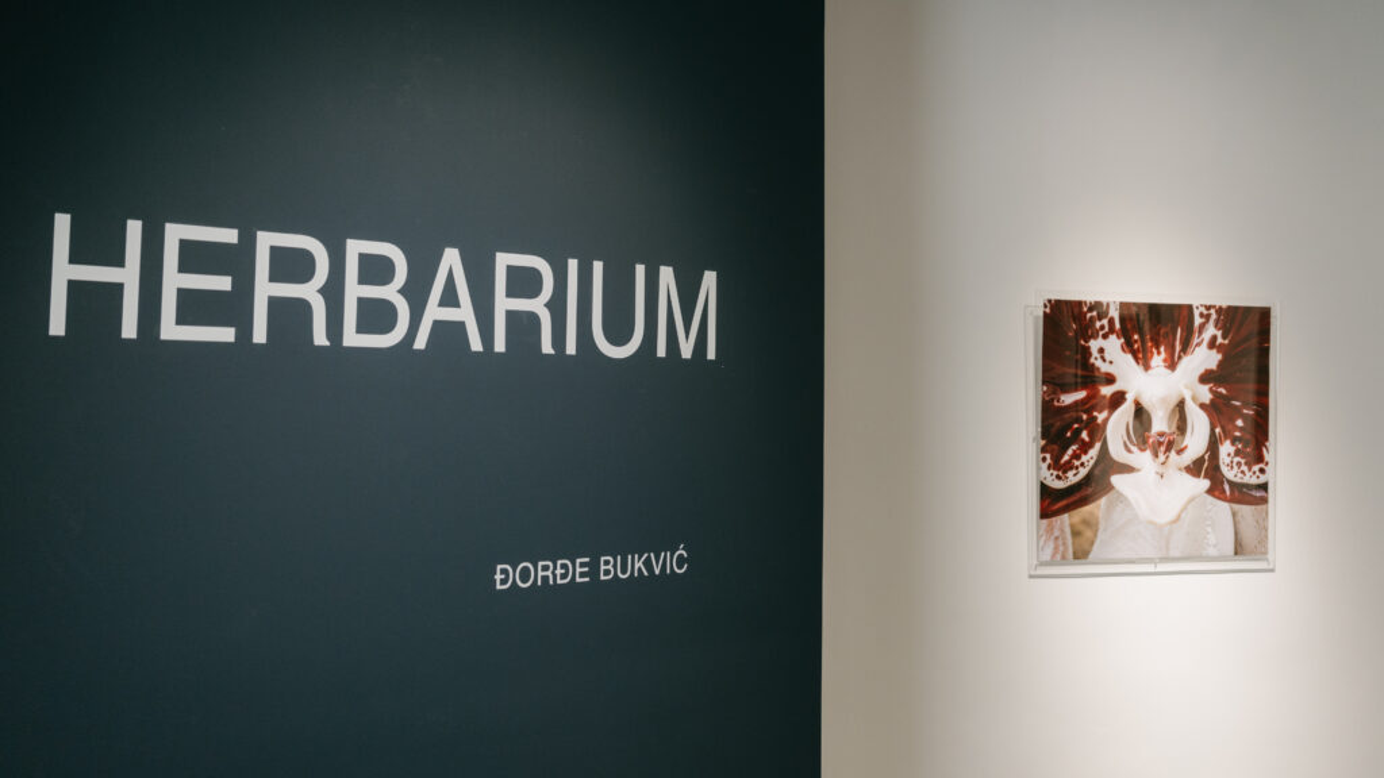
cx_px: 764
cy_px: 339
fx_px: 1018
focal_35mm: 28
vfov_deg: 41.8
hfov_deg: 68.2
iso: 800
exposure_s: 1/160
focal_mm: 24
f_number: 2.8
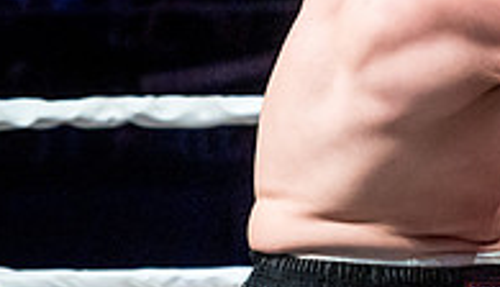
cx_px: 625
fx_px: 3691
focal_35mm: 277
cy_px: -135
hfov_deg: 7.7
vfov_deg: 4.4
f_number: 4
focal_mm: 70
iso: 4000
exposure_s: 1/1000
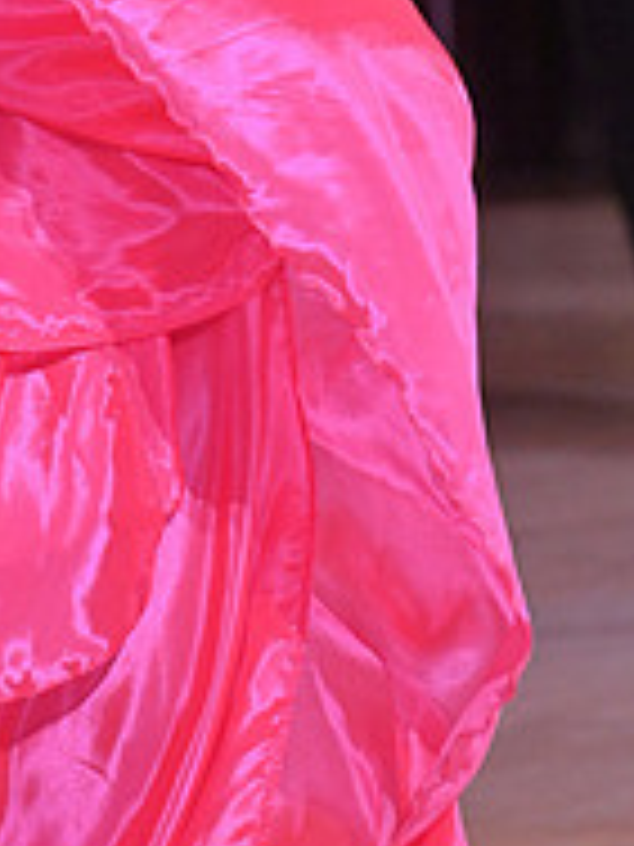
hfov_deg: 3.6
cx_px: -38
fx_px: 10134
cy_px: -194
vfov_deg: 4.8
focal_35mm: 415
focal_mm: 140
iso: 3200
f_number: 7.1
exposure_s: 1/400
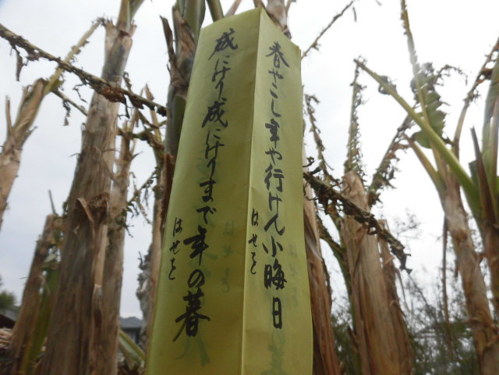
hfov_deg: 71.6
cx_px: 250
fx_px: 346
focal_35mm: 24
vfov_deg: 56.8
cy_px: 188
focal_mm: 4.3
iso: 100
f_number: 3.1
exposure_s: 1/640
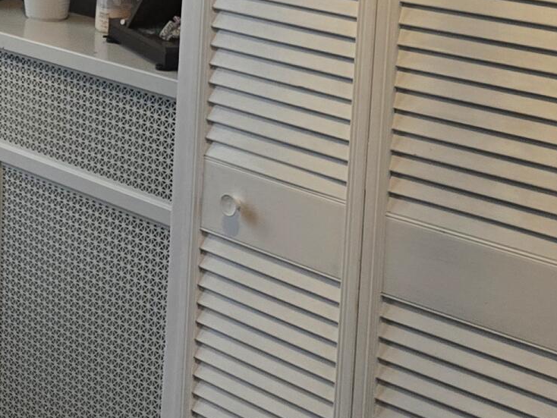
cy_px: -35
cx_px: -42
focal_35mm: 94
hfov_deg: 20.0
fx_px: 1513
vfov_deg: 15.3
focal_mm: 6.3
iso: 160
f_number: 1.7
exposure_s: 1/120
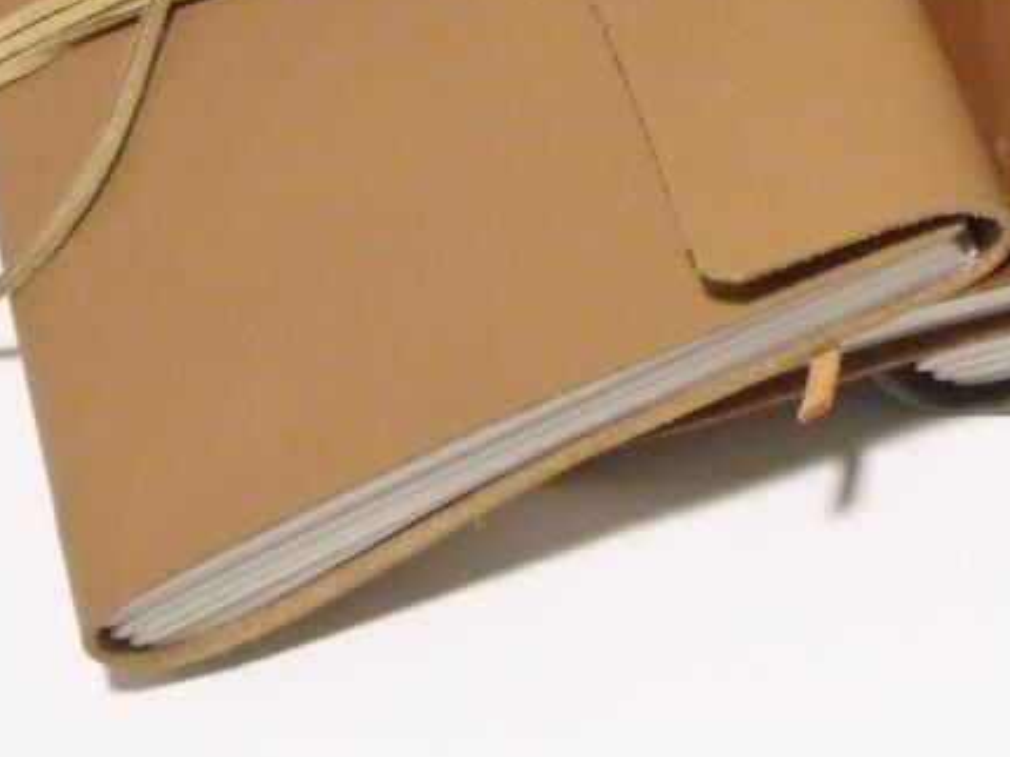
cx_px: 1069
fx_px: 3820
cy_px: -33
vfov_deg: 11.2
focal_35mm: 131
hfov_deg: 14.7
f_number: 3.2
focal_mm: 9.9
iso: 800
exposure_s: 1/20
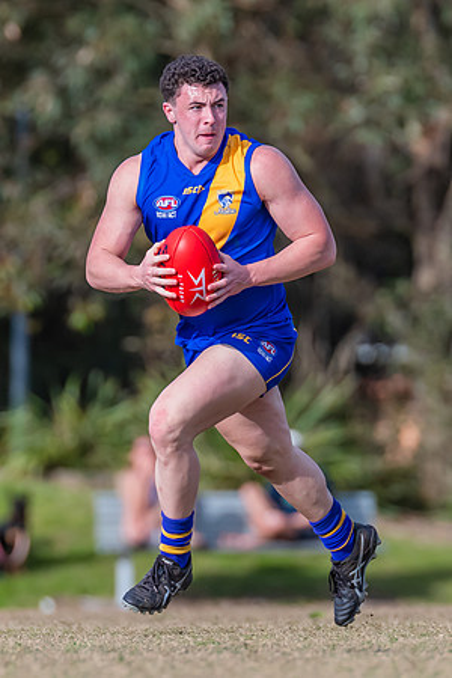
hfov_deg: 1.5
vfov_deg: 2.3
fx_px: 17215
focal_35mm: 914
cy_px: 362
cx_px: 113
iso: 800
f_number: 5.6
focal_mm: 420
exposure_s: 1/2000
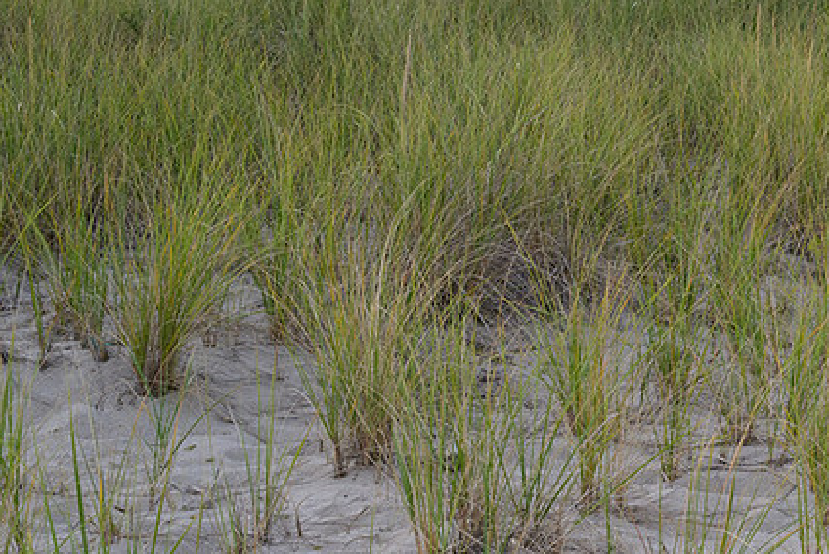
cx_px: 1019
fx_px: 2211
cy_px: 337
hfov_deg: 19.8
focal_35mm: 96
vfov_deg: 14.3
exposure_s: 1/20
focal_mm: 37
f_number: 14
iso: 400
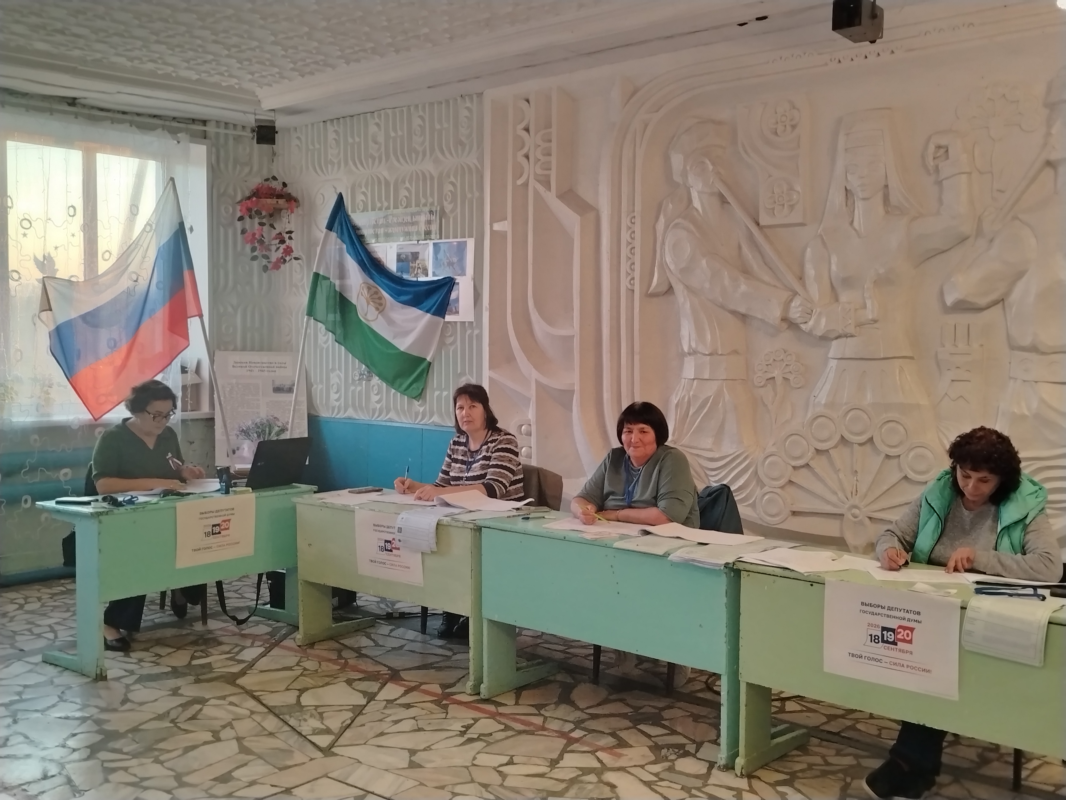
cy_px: 400
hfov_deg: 52.6
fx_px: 1078
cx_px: 533
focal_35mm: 35
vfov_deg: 40.7
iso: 556
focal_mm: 5.25
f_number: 1.75
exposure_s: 1/33.3
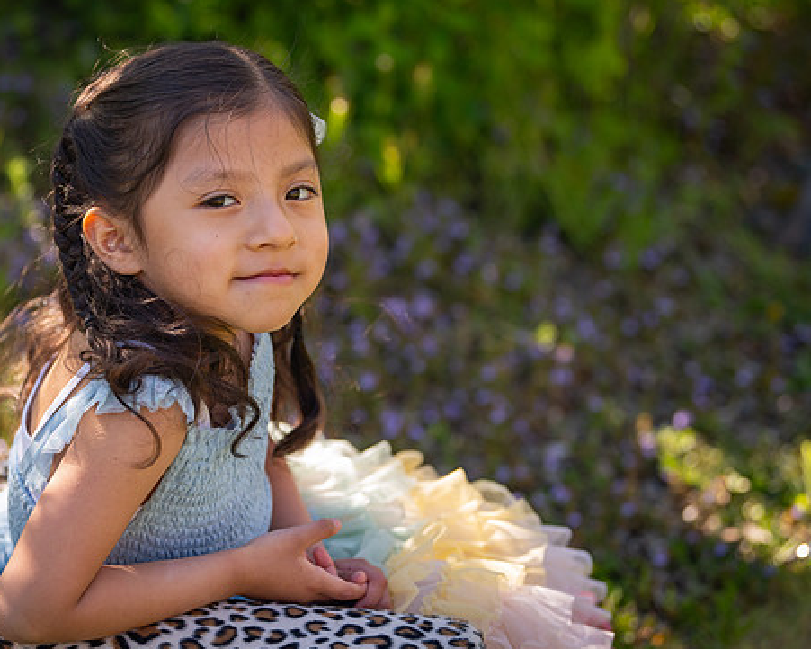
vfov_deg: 12.5
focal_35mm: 123
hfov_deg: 15.6
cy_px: 311
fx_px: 2953
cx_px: 297
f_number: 3.5
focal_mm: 102
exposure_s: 1/800
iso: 400
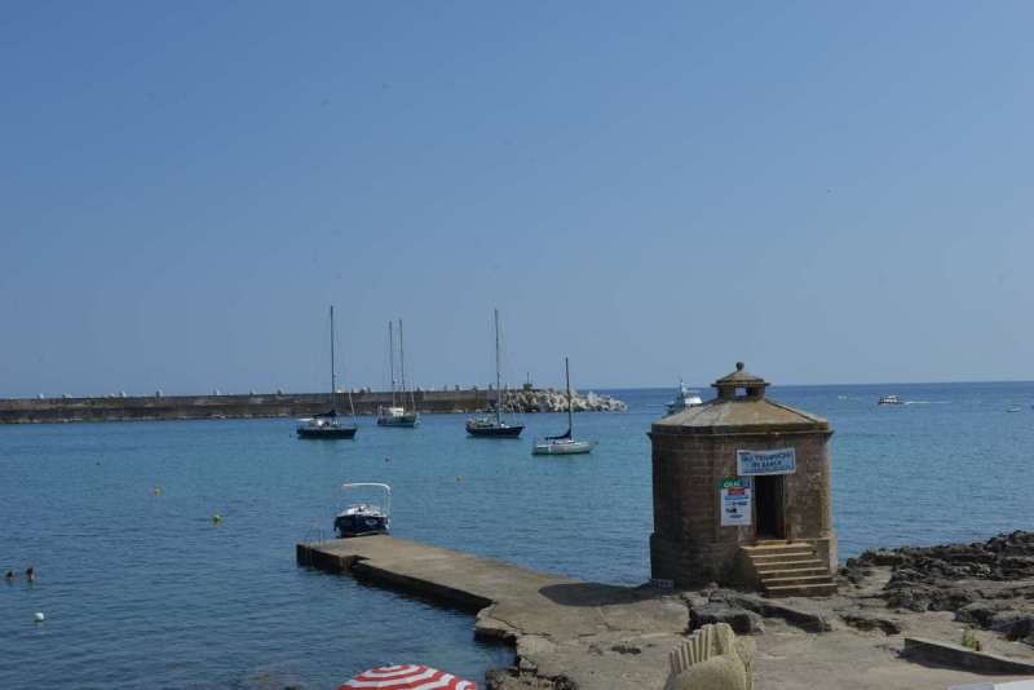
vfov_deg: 35.1
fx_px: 1092
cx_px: 517
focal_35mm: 38
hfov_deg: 50.7
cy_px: 345
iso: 125
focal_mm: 38
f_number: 11
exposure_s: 1/160
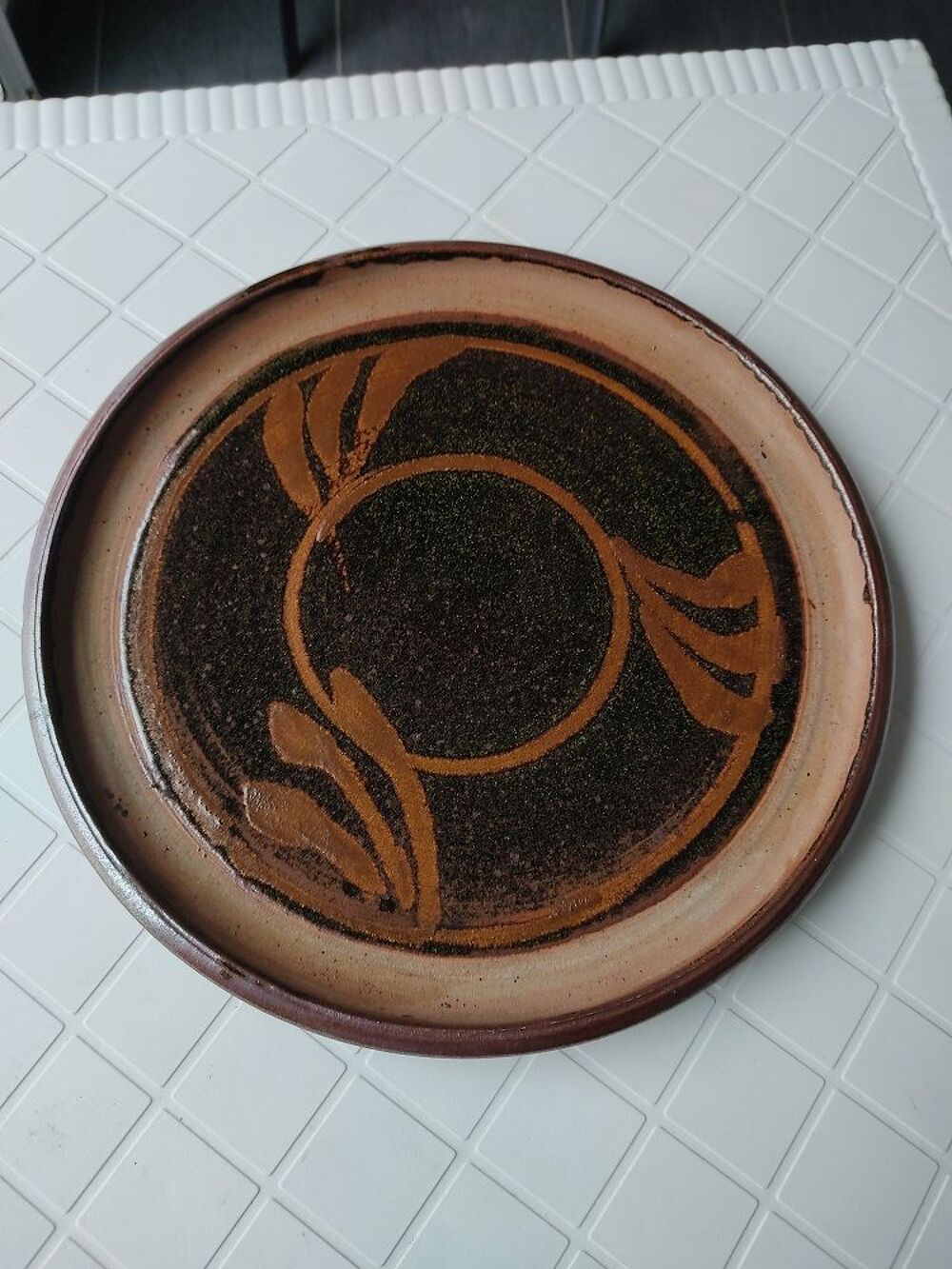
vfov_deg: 67.3
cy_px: 634
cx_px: 476
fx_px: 953
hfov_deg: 53.1
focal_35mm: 26
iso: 148
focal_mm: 4.74
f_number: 1.79
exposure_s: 1/33
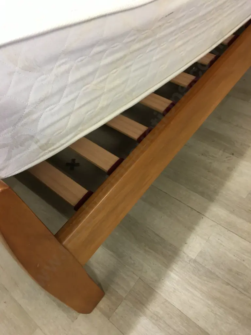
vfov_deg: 61.7
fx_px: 280
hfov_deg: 48.2
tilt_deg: -53.1
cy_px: 168
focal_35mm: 29
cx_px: 126
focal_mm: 4.15
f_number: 2.2
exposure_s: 1/17
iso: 50
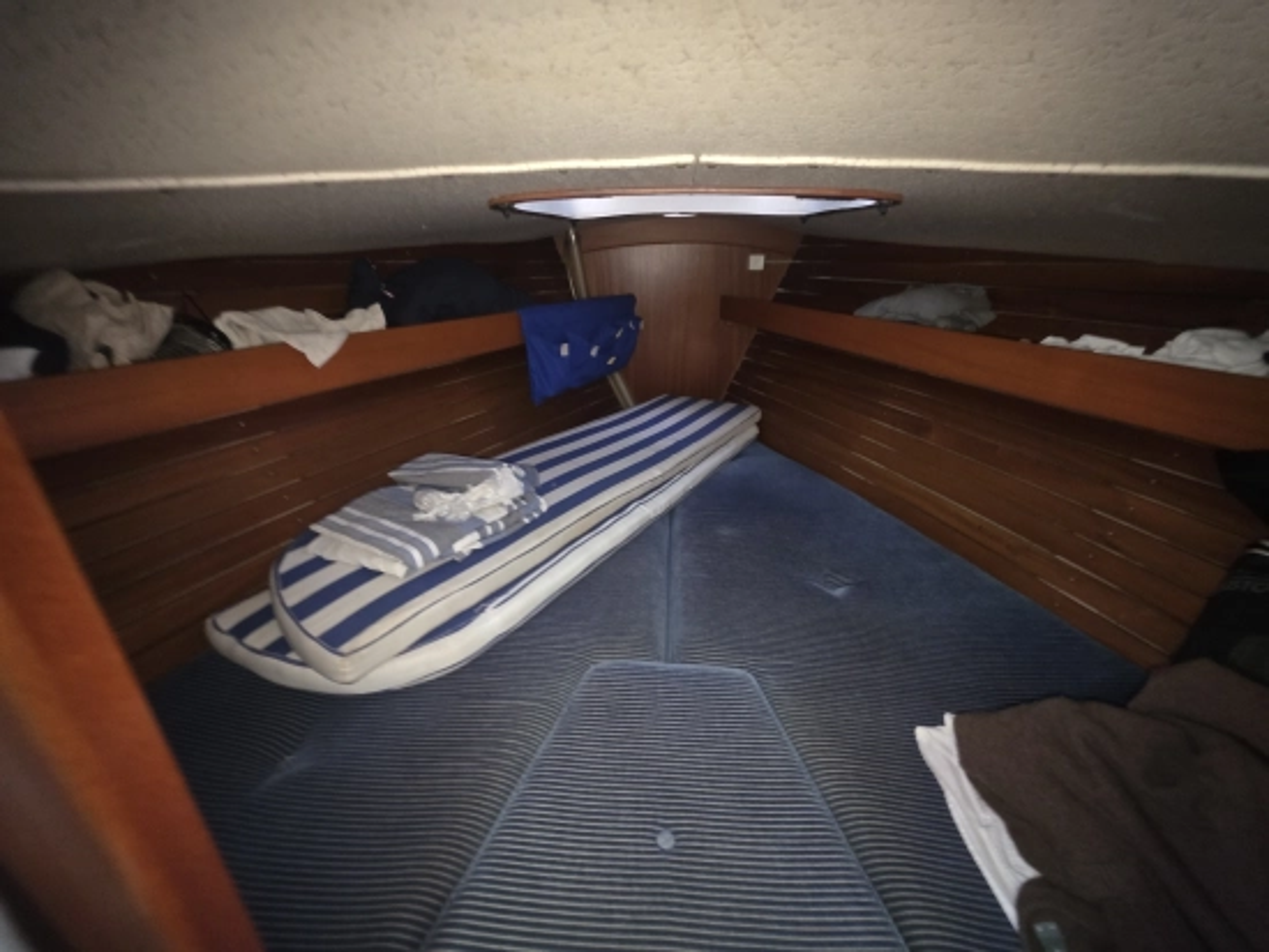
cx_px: 634
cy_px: 476
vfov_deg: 90.0
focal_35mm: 13
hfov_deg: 106.2
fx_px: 477
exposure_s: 1/8
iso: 3200
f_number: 1.9
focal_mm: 2.2
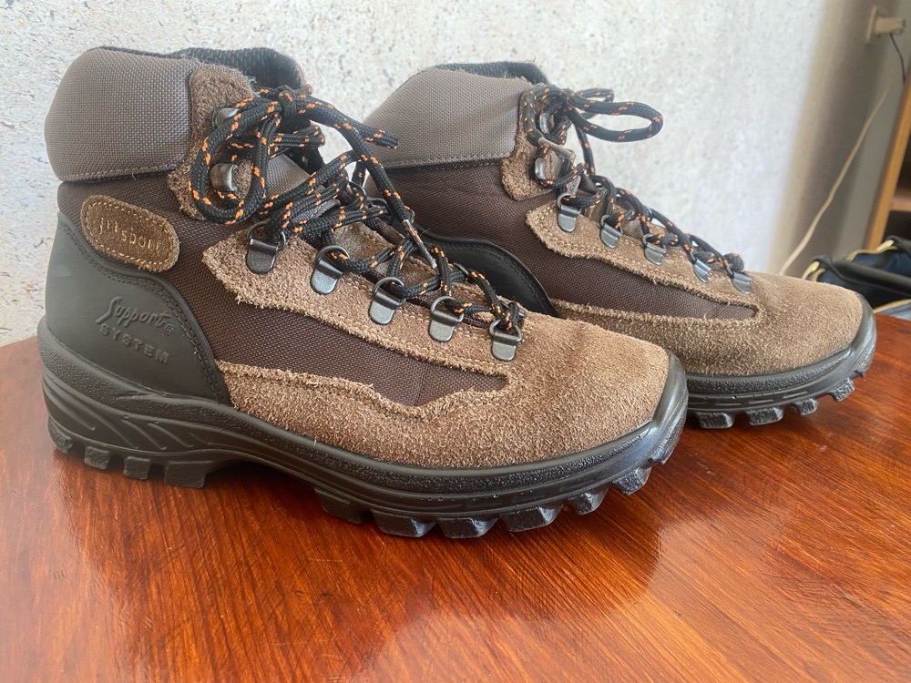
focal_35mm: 26
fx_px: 684
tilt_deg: -22.9
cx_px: 456
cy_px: 342
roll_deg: -2.5
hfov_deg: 67.3
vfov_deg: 53.1
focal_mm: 4.25
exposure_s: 1/88
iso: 125
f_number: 1.8
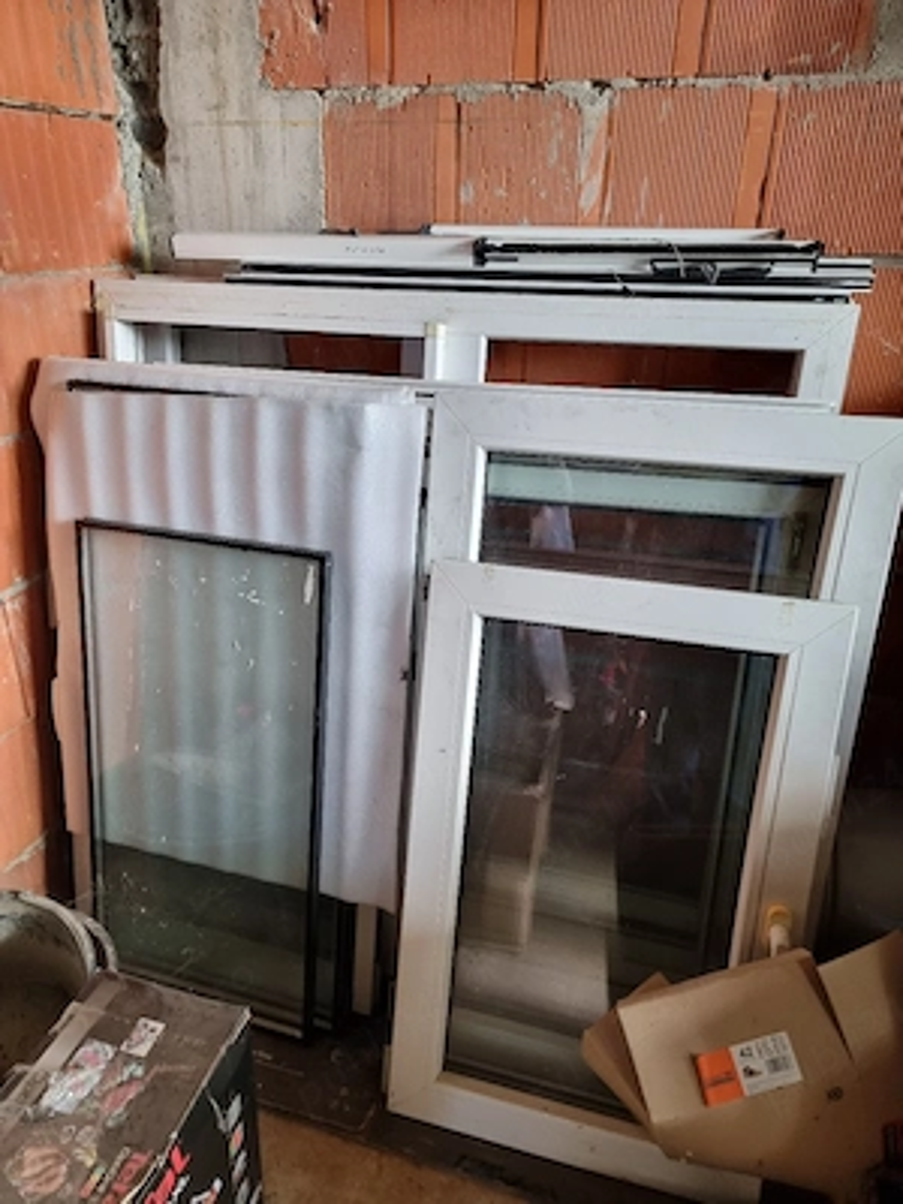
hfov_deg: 56.8
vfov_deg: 71.6
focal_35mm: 24
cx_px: 452
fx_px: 835
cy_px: 602
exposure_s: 1/100
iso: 160
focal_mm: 6.7
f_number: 1.8
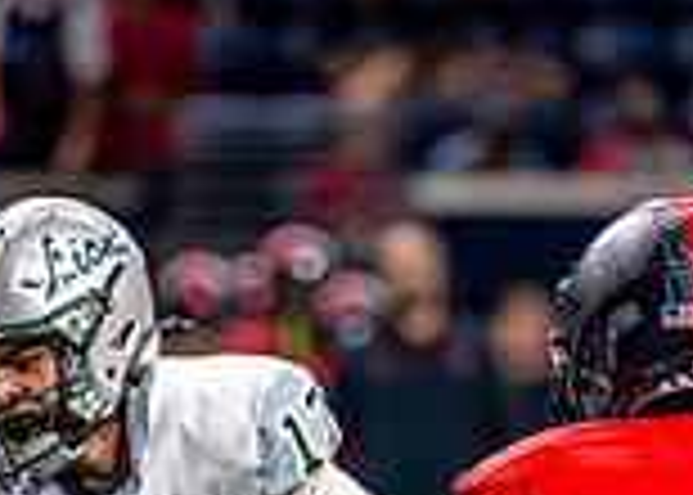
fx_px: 18855
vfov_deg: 1.5
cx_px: 296
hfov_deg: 2.1
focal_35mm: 958
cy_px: 795
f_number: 2.8
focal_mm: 171
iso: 4000
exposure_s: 1/1600
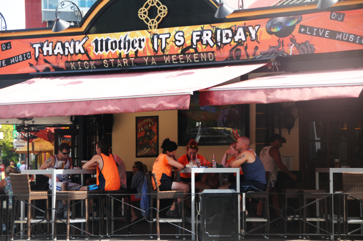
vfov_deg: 10.1
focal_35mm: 135
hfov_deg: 15.2
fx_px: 1359
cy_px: 120
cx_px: 182
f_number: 7.1
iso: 250
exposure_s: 1/320
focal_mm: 90
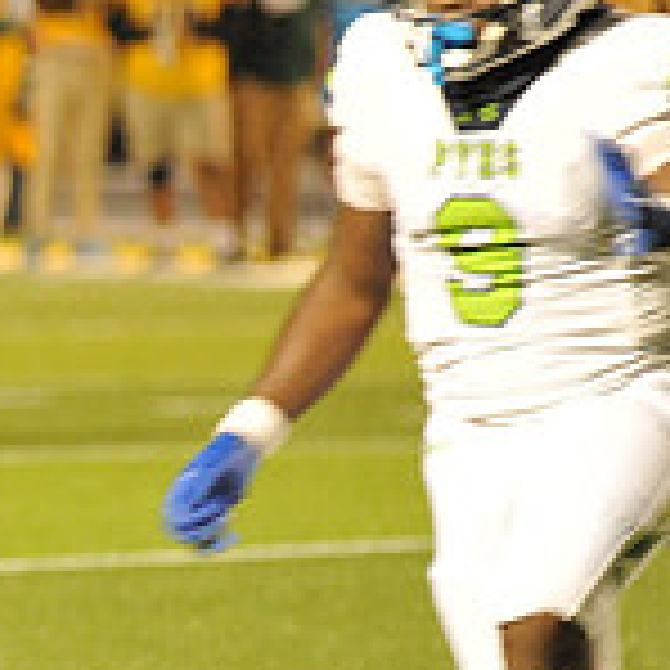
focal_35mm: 662
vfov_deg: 2.6
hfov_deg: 2.6
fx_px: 14496
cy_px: 558
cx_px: -526
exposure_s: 1/250
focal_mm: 200
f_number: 4
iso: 6400
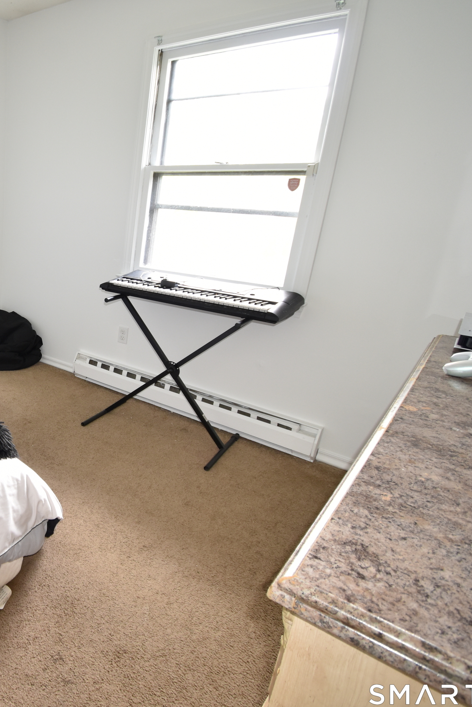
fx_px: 452
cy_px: 352
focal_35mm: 23
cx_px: -12
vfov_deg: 76.1
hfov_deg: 45.4
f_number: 4.5
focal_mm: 10
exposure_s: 1/15
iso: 450
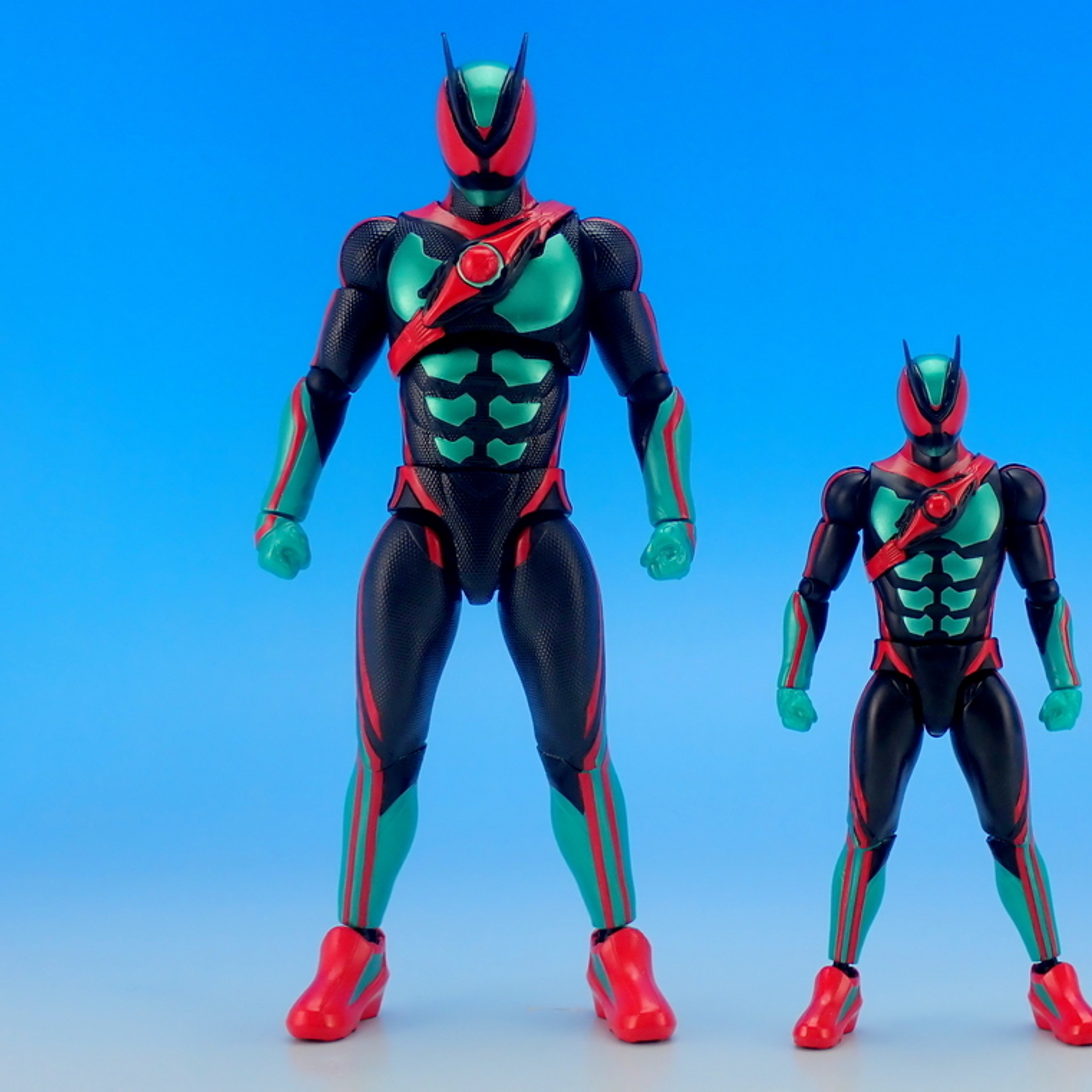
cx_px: 687
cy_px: 545
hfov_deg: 24.9
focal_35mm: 69
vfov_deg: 25.0
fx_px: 2463
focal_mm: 10.35
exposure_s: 1/13
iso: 100
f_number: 5
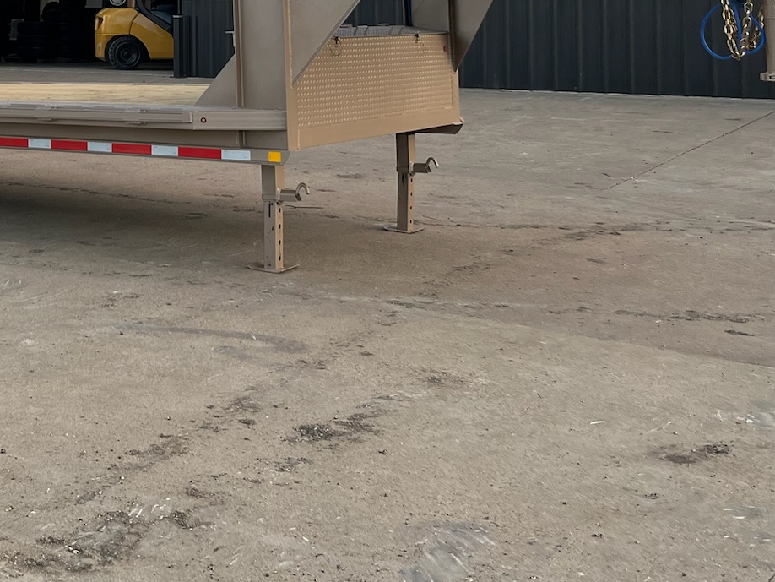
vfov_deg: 23.7
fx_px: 1299
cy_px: -50
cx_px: 46
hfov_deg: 31.3
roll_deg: -0.2
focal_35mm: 58
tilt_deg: +4.4
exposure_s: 1/639
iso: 50
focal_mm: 5.1
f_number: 1.6
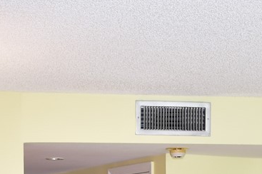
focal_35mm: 125
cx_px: 181
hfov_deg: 16.4
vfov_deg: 10.0
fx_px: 909
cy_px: 374
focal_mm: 18
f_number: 4
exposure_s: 1/60
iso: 560
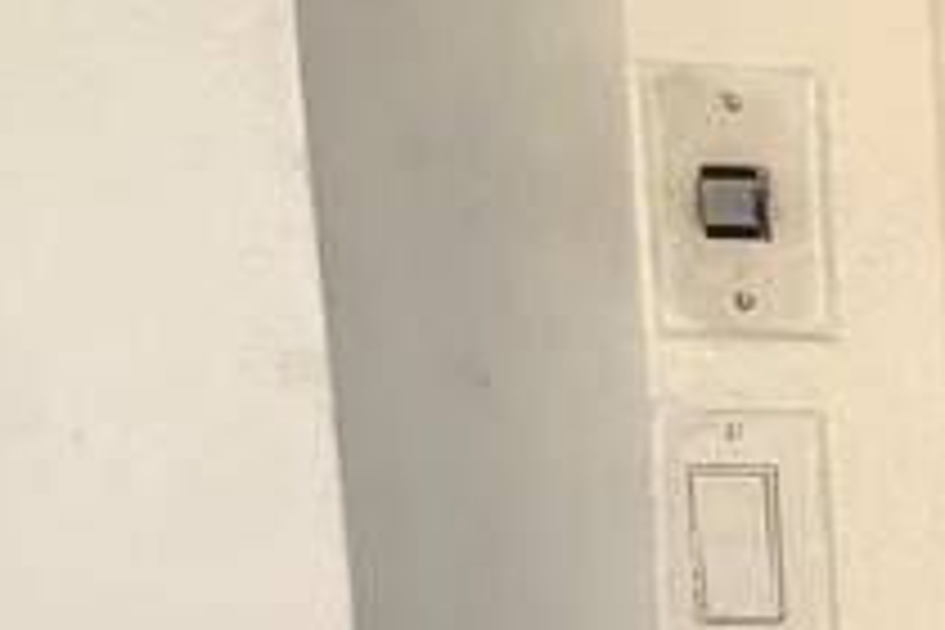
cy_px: 567
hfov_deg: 17.5
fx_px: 1864
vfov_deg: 18.9
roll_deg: +0.2
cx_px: 2002
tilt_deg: -5.0
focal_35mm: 71
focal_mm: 2.22
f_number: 2.2
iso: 400
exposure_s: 1/60
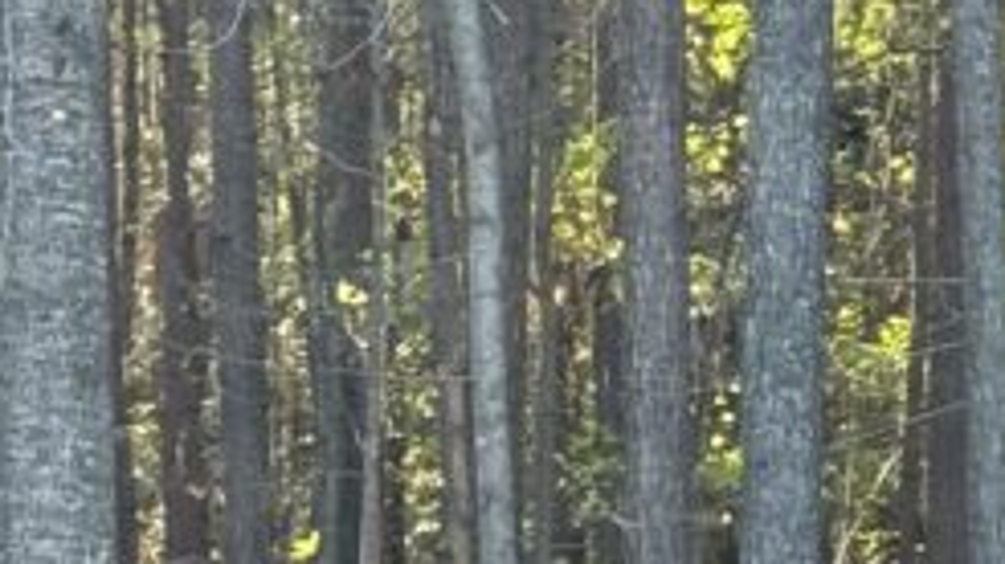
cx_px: 1369
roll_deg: -1.3
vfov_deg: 5.5
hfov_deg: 9.7
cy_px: 956
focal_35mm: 218
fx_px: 5806
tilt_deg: -5.7
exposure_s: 1/103
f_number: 1.78
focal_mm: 6.76
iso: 100
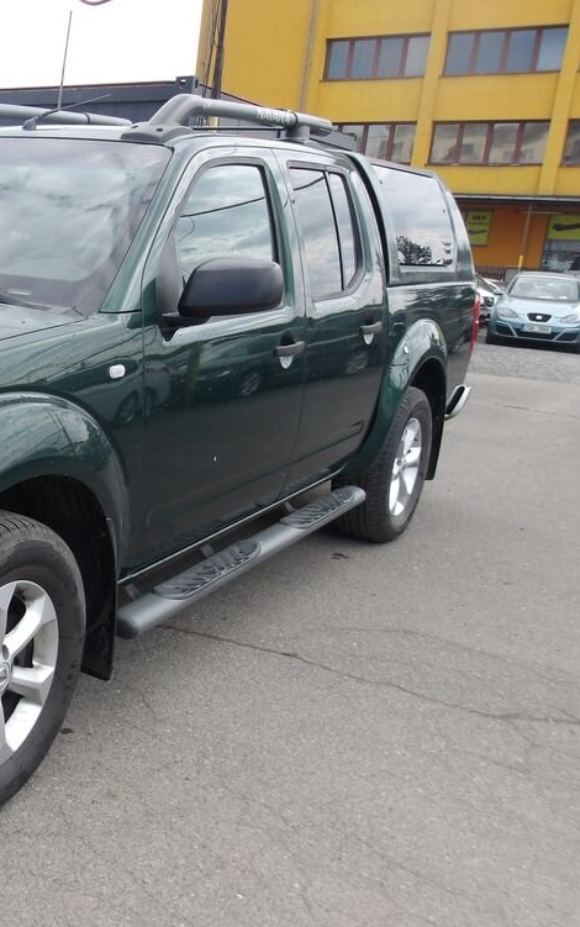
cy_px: 473
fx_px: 985
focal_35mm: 39
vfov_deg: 50.4
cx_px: -46
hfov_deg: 29.8
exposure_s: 1/698
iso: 100
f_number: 3
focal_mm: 4.9
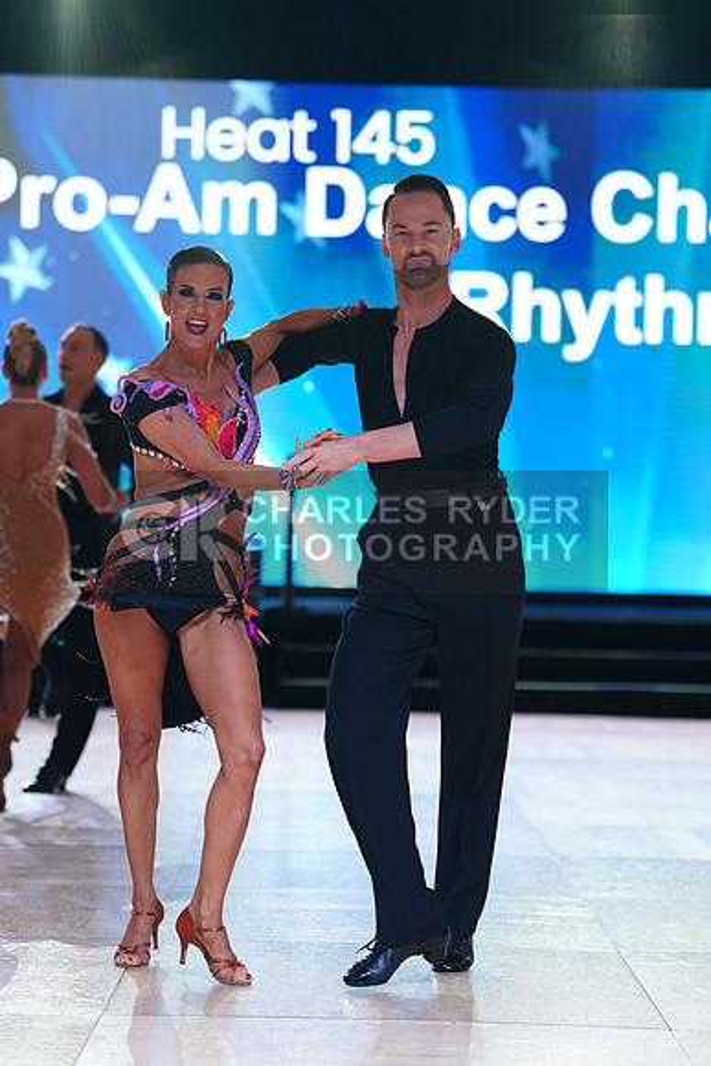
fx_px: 2931
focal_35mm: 99
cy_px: 533
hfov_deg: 13.8
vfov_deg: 20.6
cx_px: 356
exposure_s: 1/400
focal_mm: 99
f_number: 2.8
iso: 800
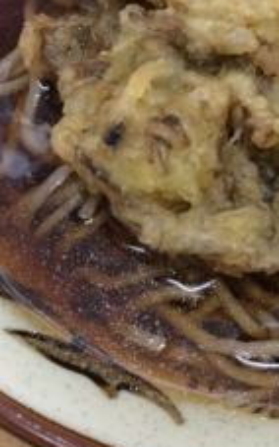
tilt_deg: -60.8
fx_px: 924
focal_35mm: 76
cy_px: 96
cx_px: 330
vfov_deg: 26.7
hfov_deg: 16.5
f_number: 2.2
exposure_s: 1/33
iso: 80
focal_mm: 4.15
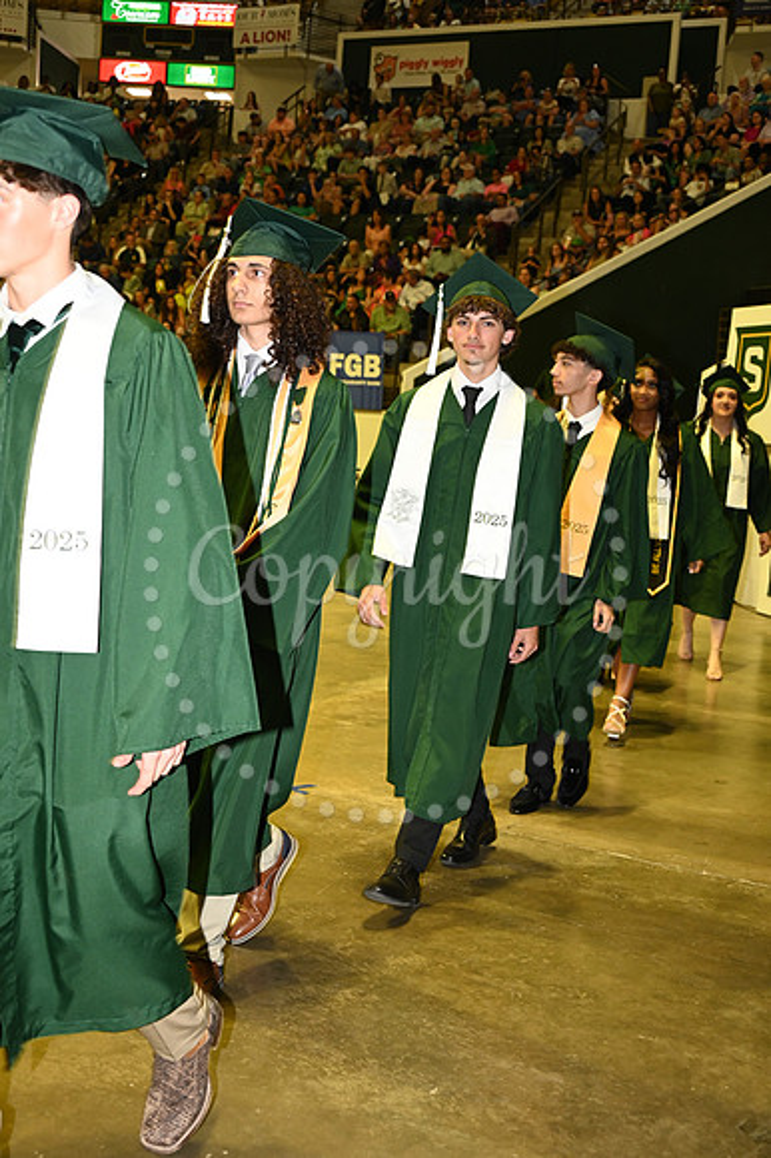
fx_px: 1479
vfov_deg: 42.8
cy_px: 579
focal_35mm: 46
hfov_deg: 29.2
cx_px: 386
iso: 1600
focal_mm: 46
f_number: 5.6
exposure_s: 1/60
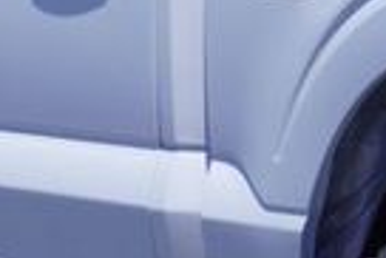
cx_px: 542
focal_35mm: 328
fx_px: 3518
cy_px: 96
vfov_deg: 4.2
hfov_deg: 6.2
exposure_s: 1/125
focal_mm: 29
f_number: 11
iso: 100
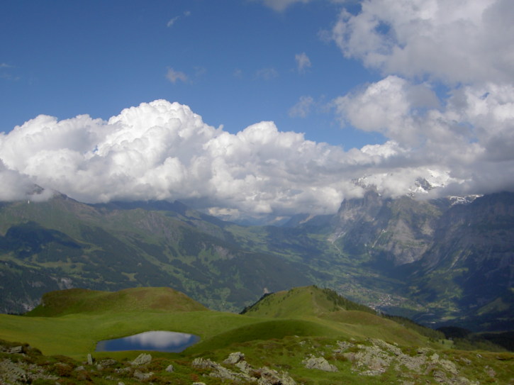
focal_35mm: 34
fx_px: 505
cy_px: 192
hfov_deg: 54.0
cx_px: 257
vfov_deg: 41.8
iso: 50
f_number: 4.7
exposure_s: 1/800
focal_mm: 5.6
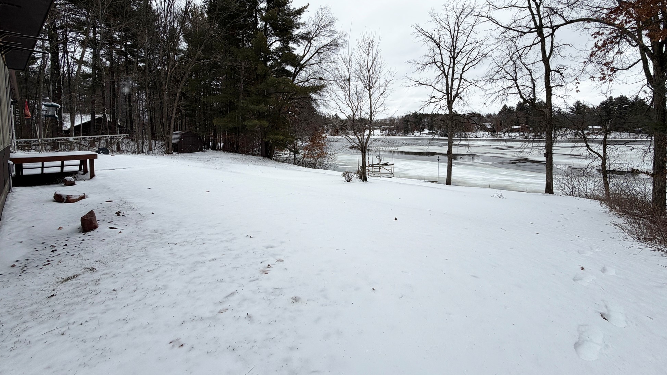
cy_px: 148
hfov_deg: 99.4
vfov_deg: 66.4
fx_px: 283
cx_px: 340
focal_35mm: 16
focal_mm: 2.22
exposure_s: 1/928
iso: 20
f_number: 2.2
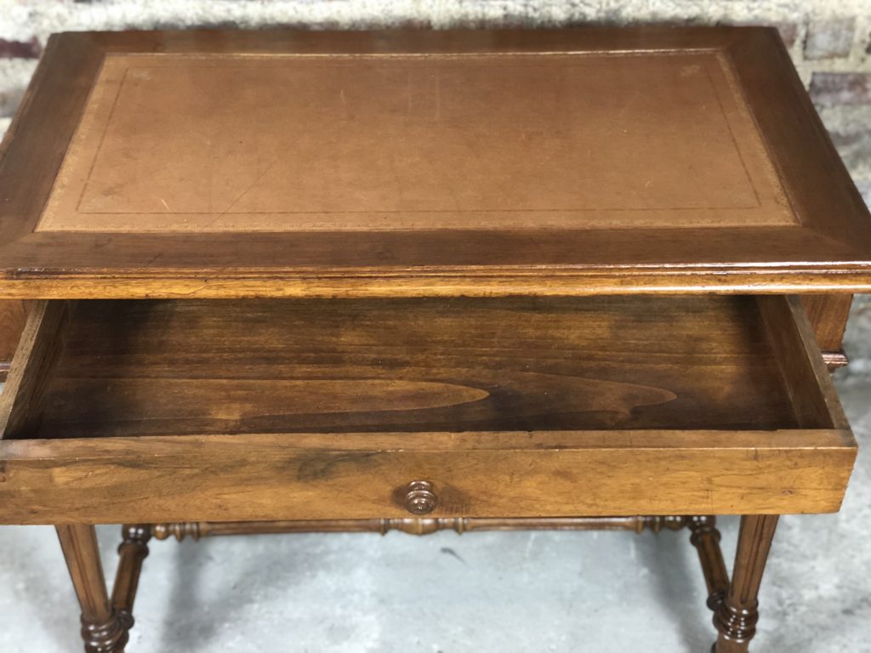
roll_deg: +1.1
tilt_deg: -39.5
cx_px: 436
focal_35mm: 52
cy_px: 326
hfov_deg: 36.8
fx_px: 1308
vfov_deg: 28.0
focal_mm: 6
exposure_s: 1/13
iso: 160
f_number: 2.4
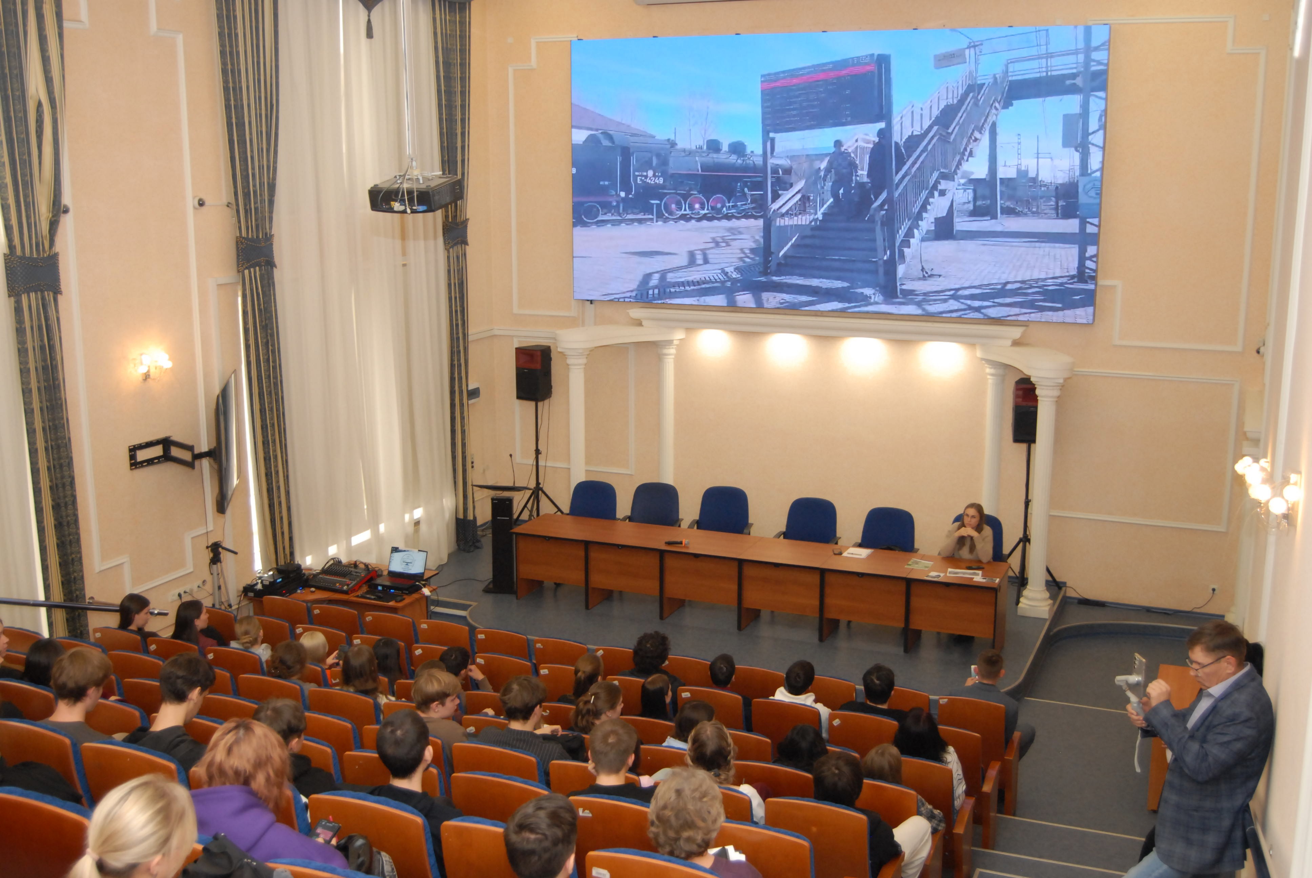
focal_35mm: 39
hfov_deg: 49.5
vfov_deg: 34.3
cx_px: 656
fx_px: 1423
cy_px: 439
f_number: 6.3
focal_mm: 26
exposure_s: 1/60
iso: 800
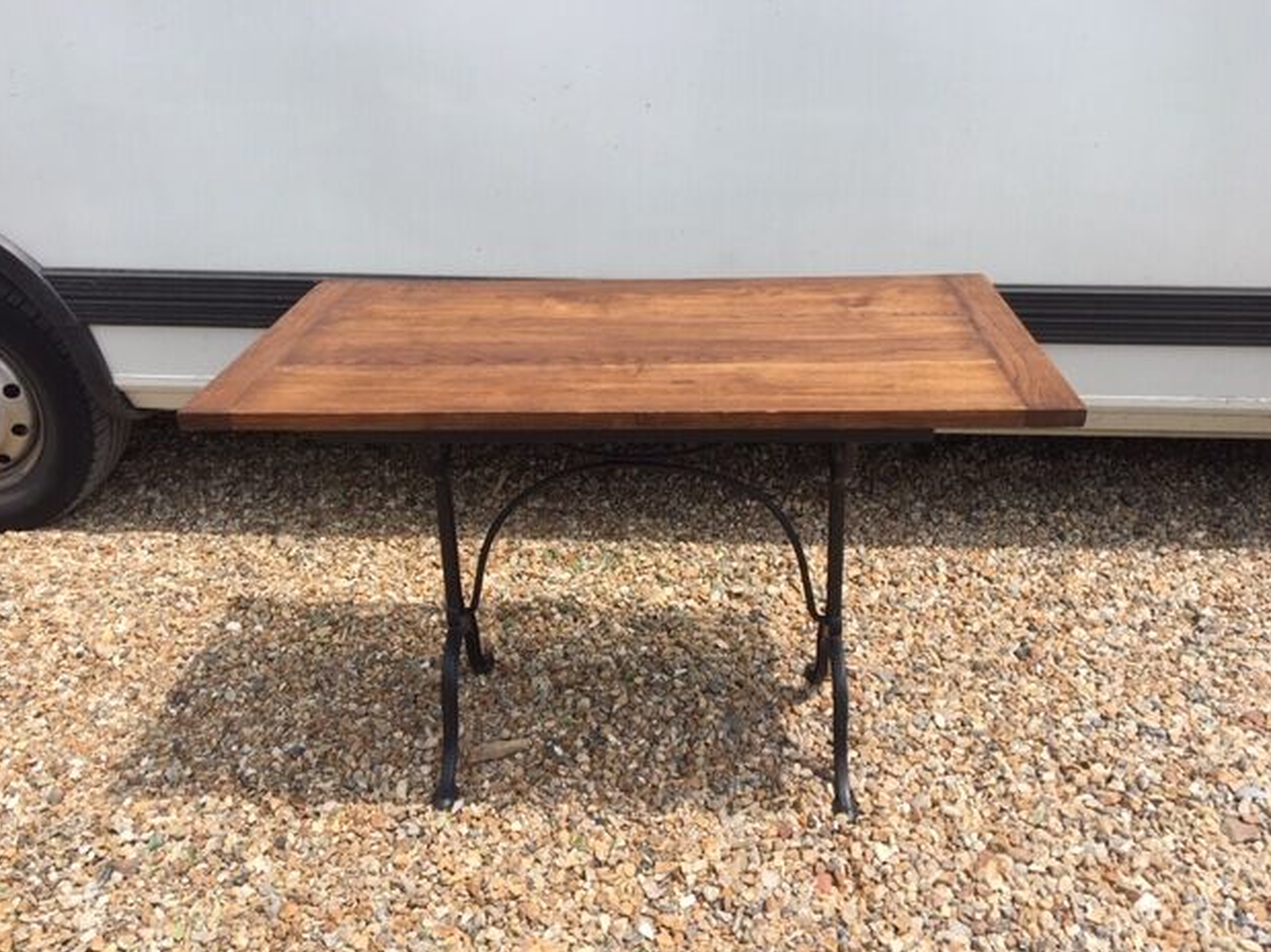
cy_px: 476
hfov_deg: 60.0
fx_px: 1101
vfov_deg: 46.8
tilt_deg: -26.5
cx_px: 634
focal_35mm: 30
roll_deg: +1.3
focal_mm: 4.15
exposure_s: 1/1099
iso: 25
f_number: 2.2
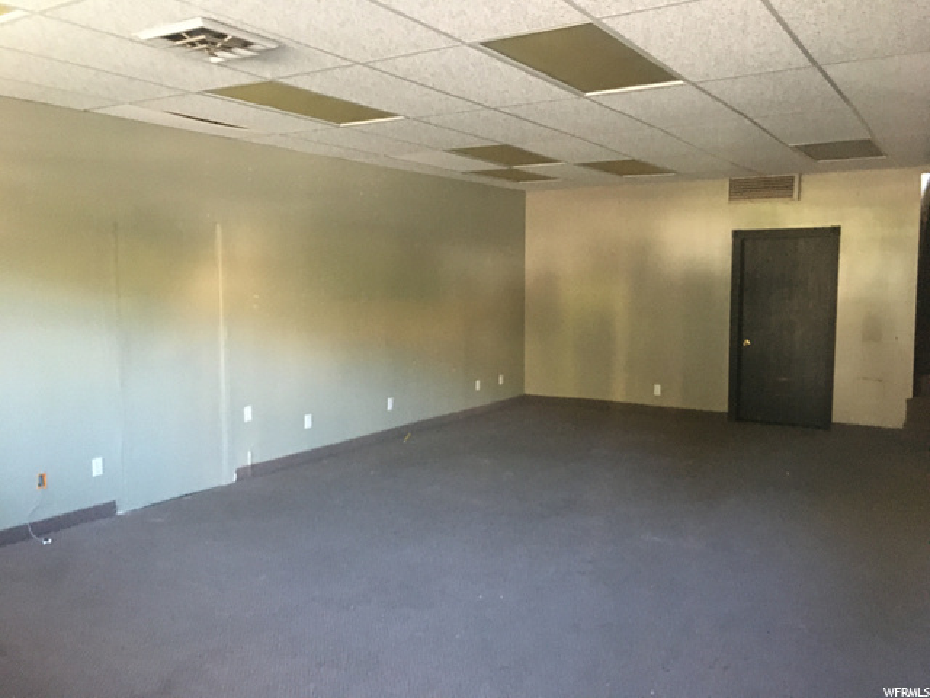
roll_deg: +0.4
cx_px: 465
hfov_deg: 61.7
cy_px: 349
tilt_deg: -3.1
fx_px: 779
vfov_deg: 48.2
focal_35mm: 29
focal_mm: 4.15
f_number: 2.2
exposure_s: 1/15
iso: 320
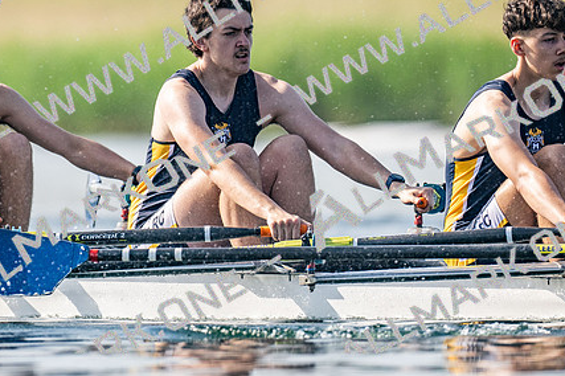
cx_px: 196
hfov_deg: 1.7
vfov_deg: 1.1
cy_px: 127
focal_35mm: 1222
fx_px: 19163
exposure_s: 1/2500
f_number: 5
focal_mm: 600
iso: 250
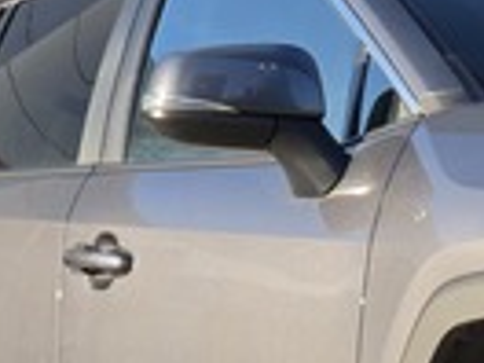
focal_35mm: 219
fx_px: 3062
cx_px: 675
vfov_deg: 6.7
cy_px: 420
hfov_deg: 8.9
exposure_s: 1/451
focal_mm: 7
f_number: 2.4
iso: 25
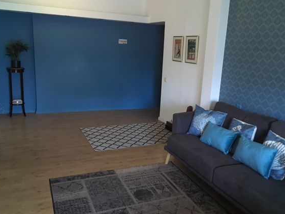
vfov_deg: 45.5
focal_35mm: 31
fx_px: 255
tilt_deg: -10.7
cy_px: 104
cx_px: 145
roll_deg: -3.3
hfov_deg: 58.3
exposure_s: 1/17
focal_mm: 4.15
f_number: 2.2
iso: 640
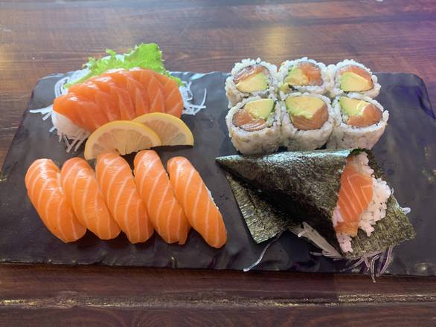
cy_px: 164
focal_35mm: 26
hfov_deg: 67.3
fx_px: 328
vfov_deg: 53.1
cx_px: 218
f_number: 1.8
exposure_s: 1/30
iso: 640
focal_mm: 4.25
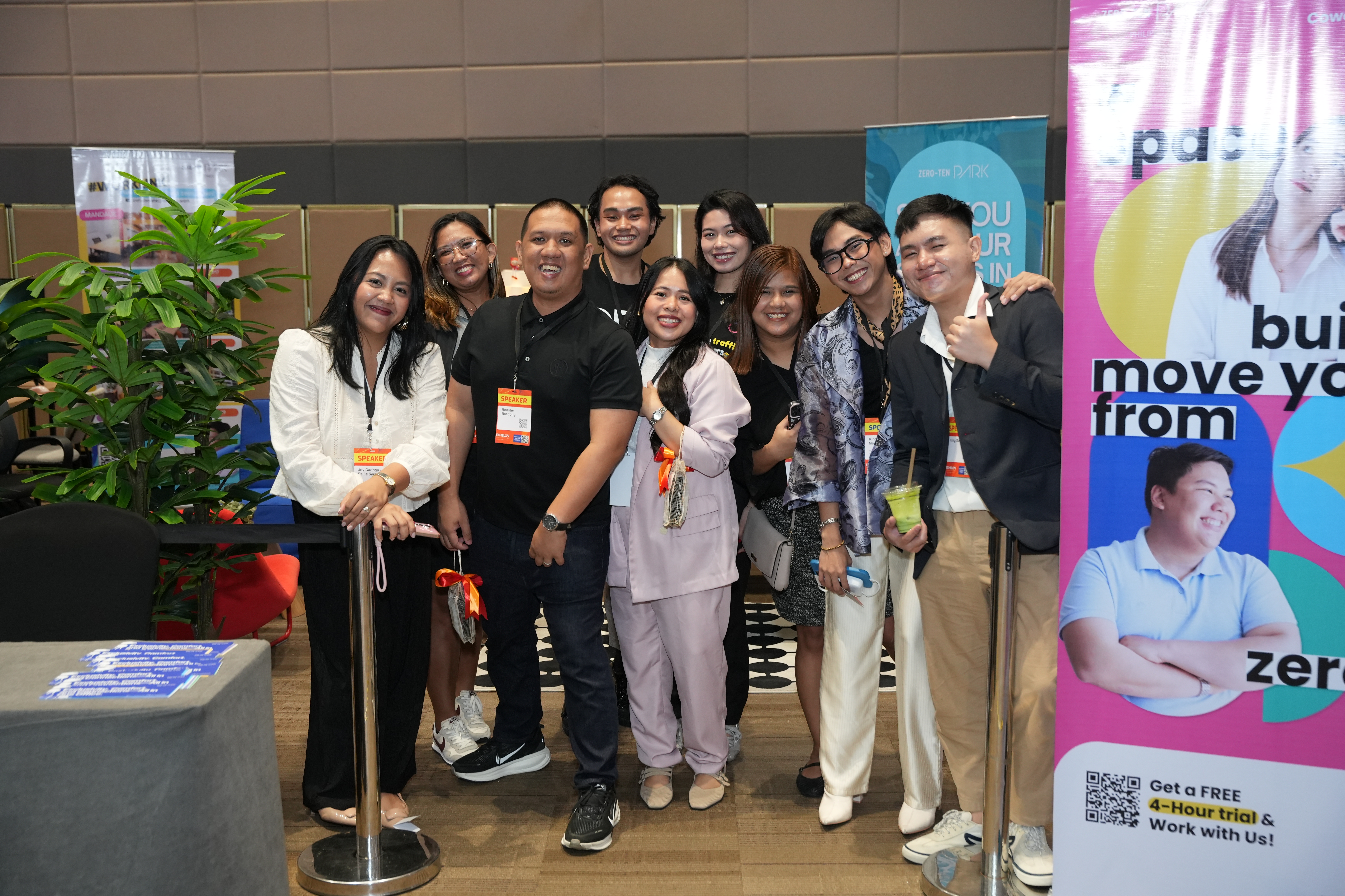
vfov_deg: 32.9
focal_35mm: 41
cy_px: 448
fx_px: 1520
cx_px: 672
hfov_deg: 47.7
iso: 2000
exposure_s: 1/125
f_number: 4
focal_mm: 40.7
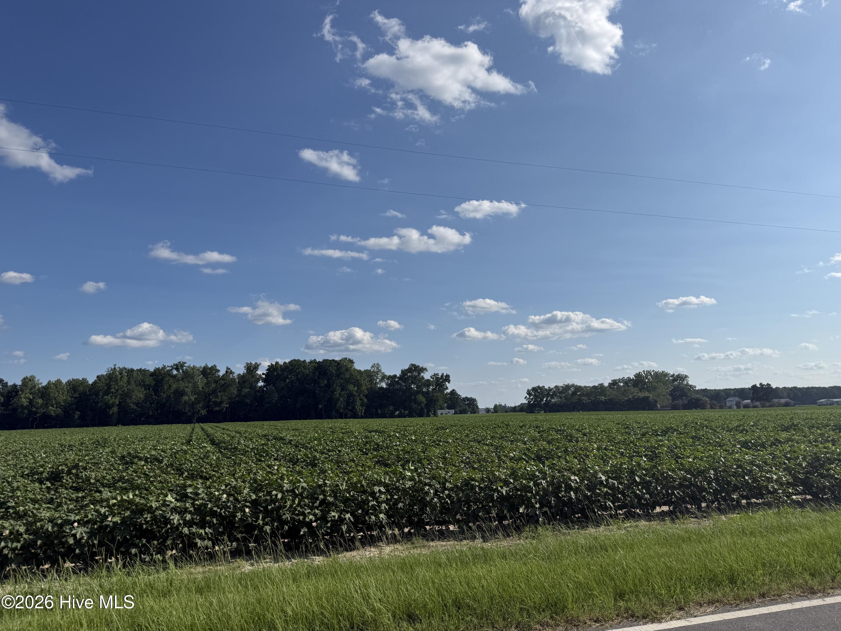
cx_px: 420
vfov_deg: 56.8
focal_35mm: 24
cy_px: 316
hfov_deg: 71.6
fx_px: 583
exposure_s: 1/9091
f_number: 1.78
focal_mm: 6.76
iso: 80
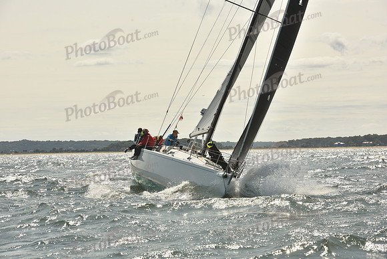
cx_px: 194
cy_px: 130
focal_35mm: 130
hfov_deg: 15.8
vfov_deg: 10.6
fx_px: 1398
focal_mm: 130
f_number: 11
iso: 250
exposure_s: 1/800
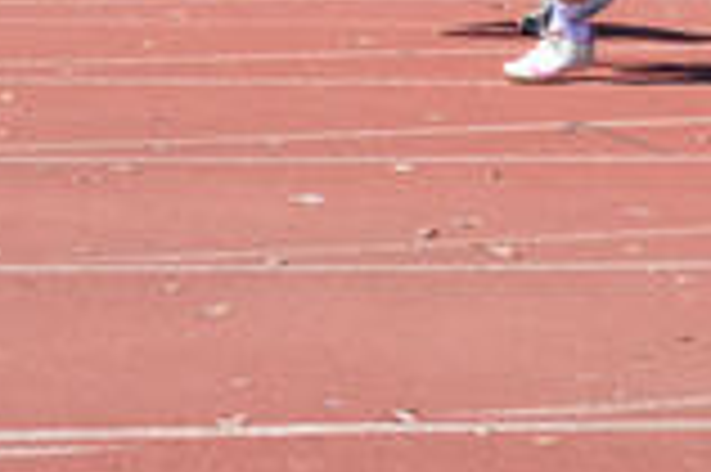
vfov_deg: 6.3
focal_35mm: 214
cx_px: 189
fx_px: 4219
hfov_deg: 9.6
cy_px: -328
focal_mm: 25
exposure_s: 1/1600
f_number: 6.3
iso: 400
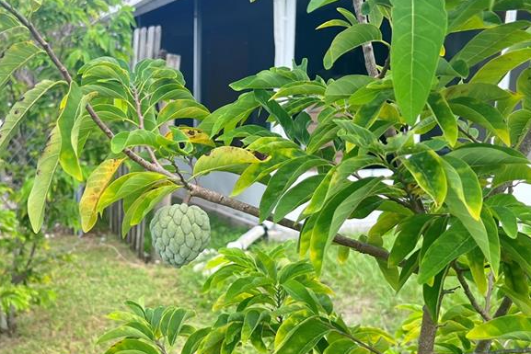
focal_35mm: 48
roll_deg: -2.6
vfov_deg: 27.6
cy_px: 276
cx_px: 203
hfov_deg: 40.9
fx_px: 708
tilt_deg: -9.9
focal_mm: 5.7
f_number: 1.5
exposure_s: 1/528
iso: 50
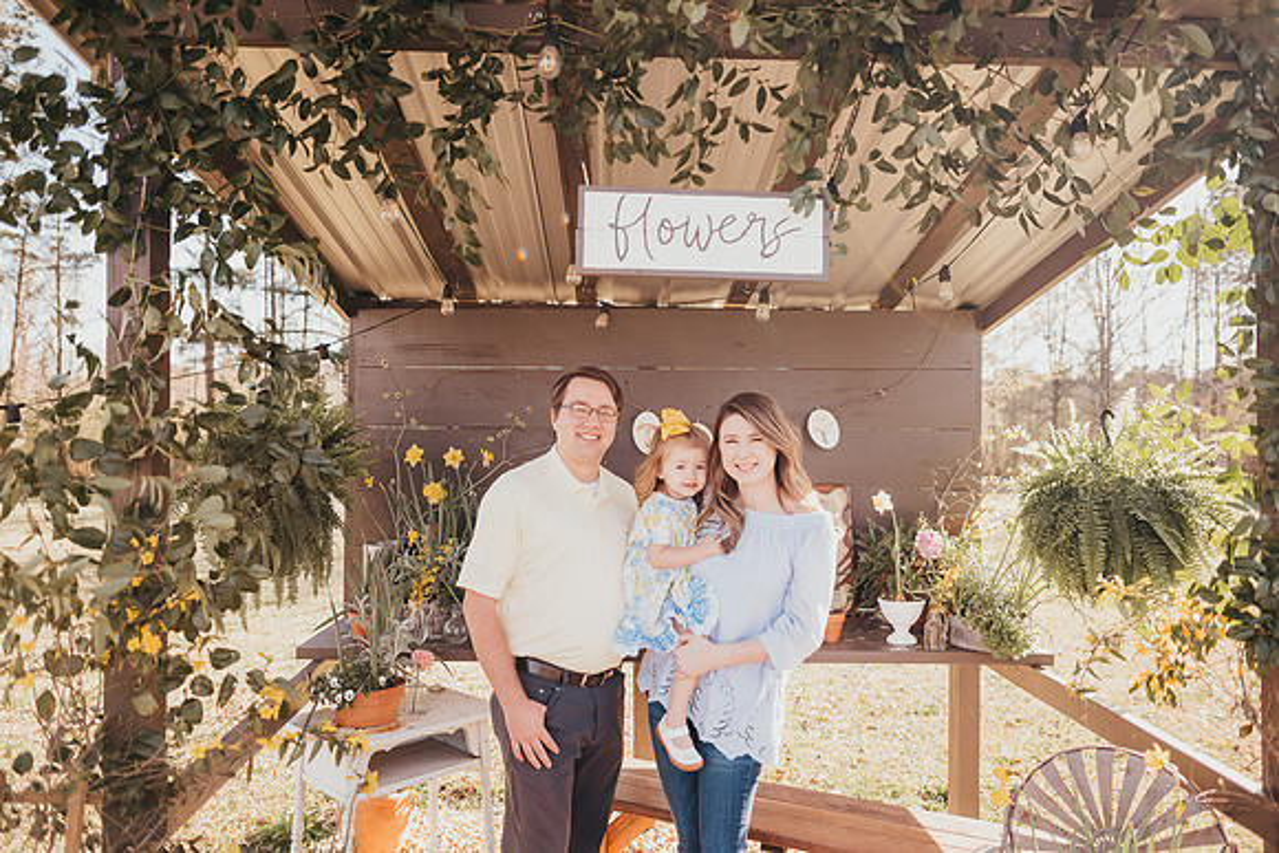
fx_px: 887
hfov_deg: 71.6
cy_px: 426
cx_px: 625
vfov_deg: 51.4
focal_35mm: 25
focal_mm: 24
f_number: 2.5
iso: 125
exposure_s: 1/400
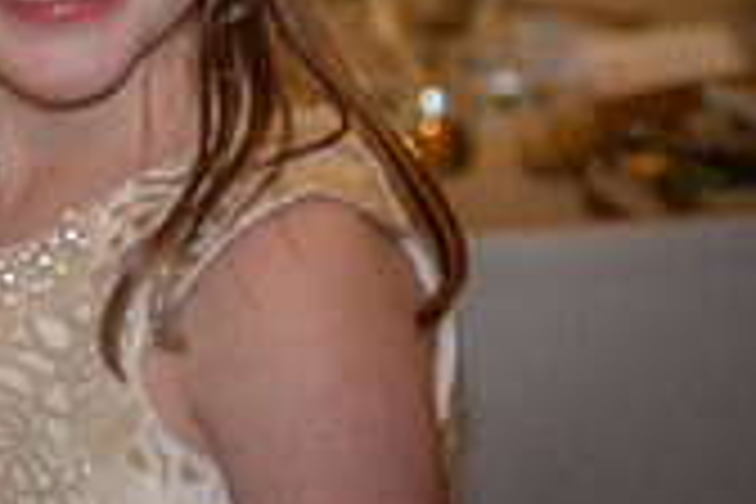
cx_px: -441
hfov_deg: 6.4
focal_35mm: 317
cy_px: -153
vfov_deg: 4.3
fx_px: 6656
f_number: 2.8
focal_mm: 92
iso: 1250
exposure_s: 1/100
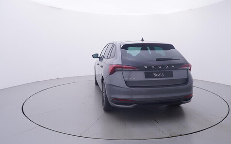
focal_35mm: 27
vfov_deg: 46.4
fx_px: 167
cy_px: 60
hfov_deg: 69.1
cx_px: 125
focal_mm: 15
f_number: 5
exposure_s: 1/80
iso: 200
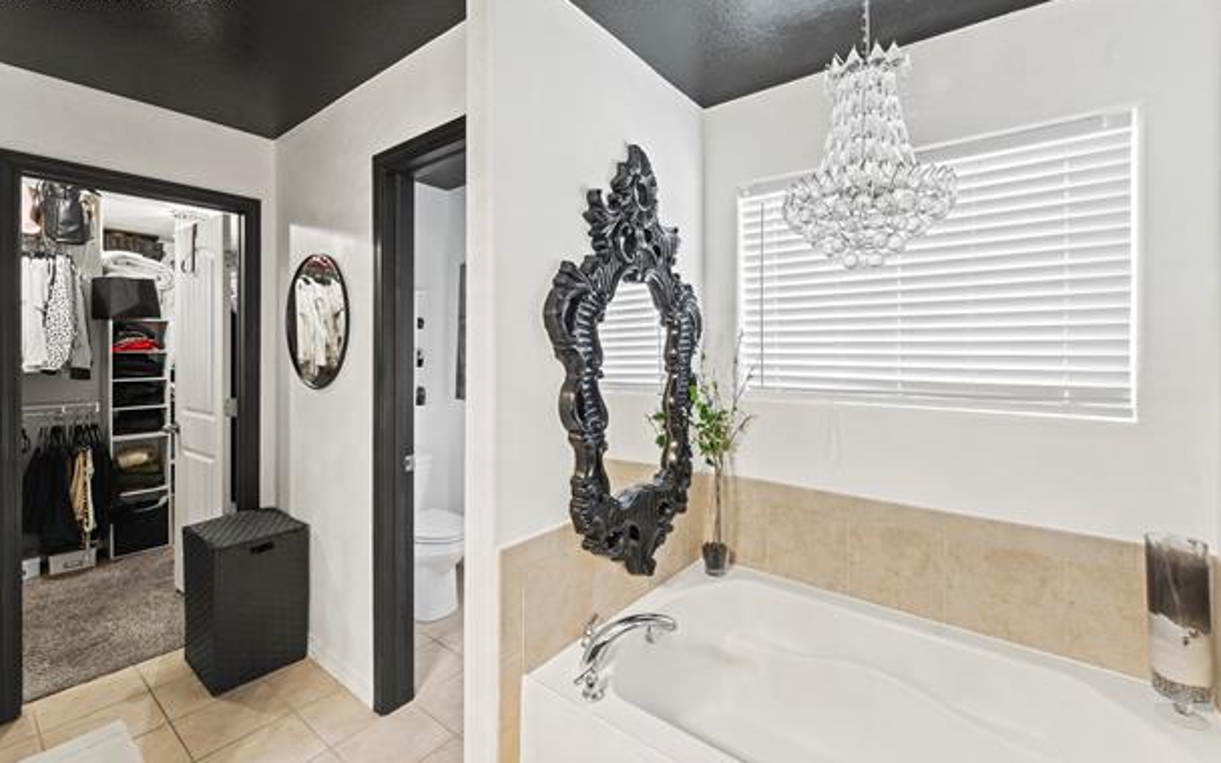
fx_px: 499
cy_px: 357
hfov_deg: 101.4
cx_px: 625
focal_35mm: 15
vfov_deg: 74.7
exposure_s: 1.6
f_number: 10
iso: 500
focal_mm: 14
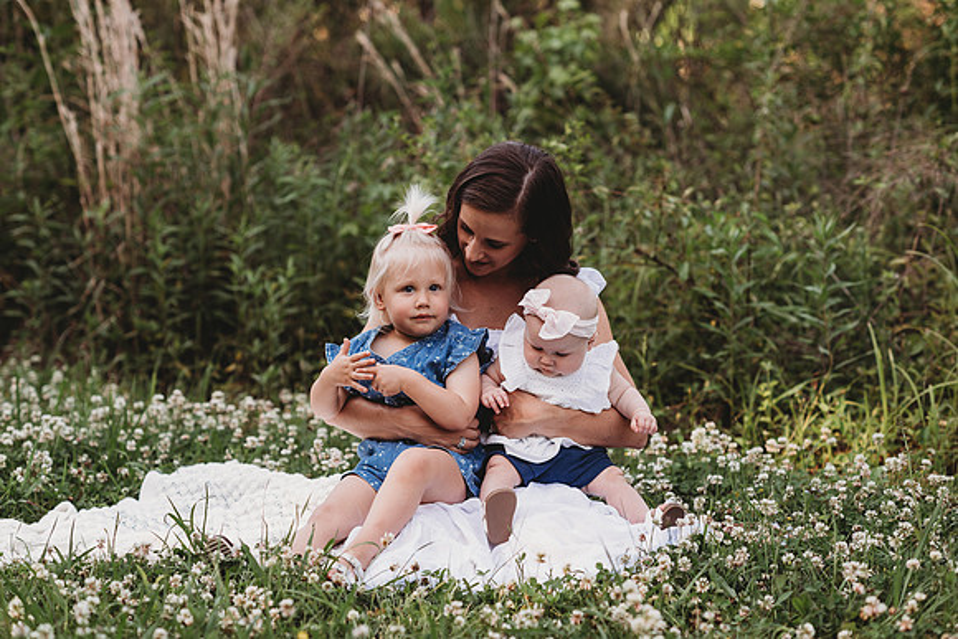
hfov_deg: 23.9
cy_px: 320
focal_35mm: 85
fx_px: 2262
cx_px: 479
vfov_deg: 16.1
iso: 100
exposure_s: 1/200
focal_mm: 85
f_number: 2.8
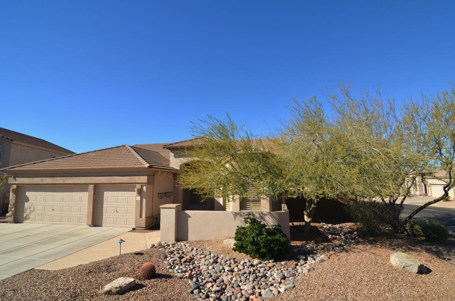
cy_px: 150
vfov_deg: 67.2
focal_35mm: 18
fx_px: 227
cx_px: 228
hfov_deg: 90.1
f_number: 8
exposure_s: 1/250
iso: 110
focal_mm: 12
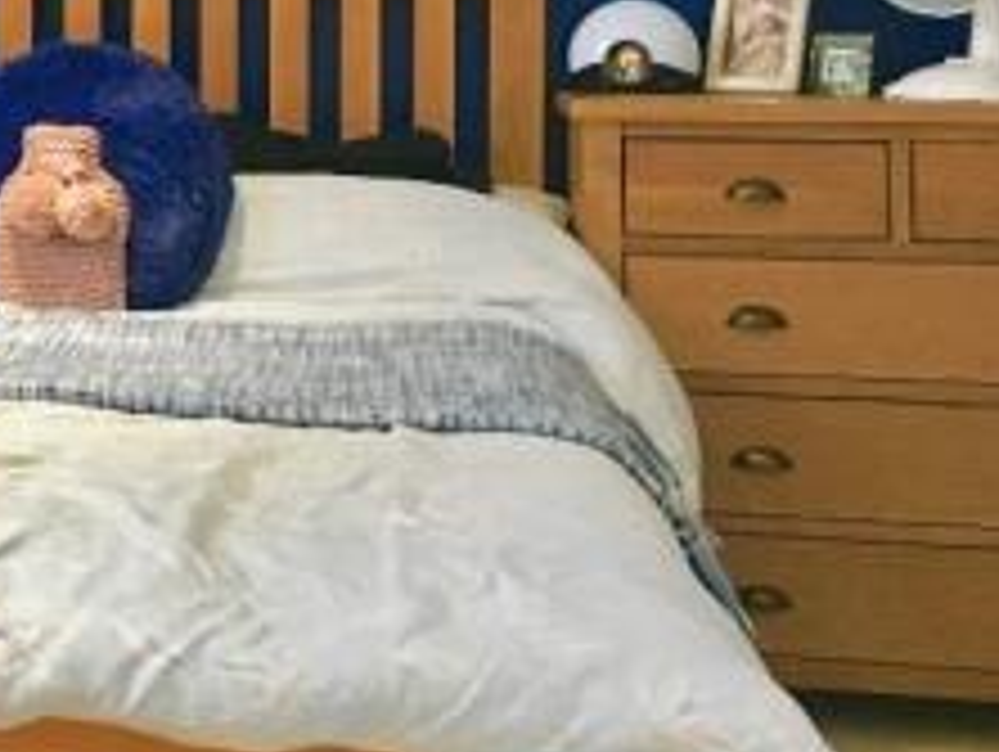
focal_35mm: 76
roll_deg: +0.4
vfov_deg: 18.8
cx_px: -263
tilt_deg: -0.1
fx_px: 2196
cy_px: -29
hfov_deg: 23.1
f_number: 2.2
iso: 160
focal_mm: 4.15
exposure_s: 1/33
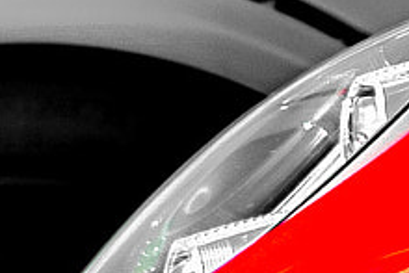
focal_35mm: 255
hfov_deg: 7.8
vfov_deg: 5.4
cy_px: 212
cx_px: 695
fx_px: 2899
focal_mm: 35
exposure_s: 1/4000
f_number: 1.4
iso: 100
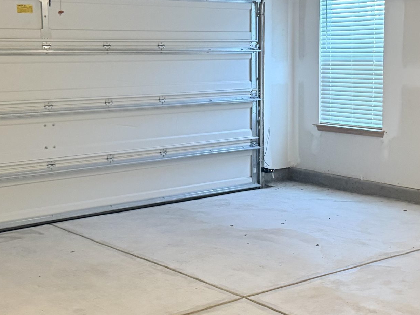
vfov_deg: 24.4
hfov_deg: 32.2
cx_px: 227
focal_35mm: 60
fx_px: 728
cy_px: 129
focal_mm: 6.76
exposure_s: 1/60
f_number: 1.78
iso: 500
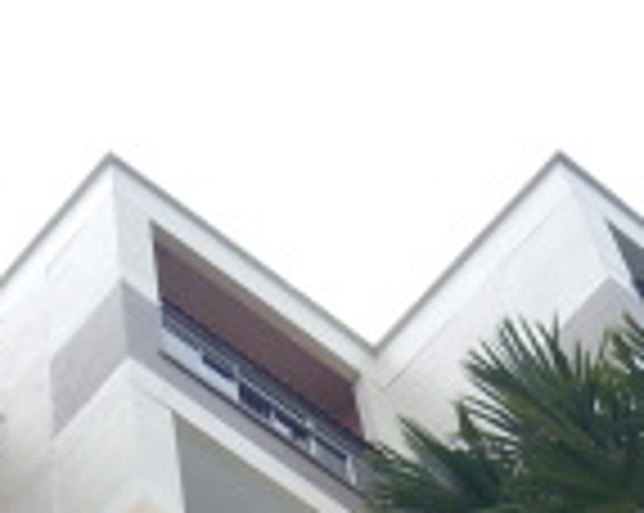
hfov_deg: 13.9
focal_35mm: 139
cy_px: 598
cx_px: 387
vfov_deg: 10.9
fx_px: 2646
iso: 80
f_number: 5.6
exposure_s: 1/320
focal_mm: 6.2
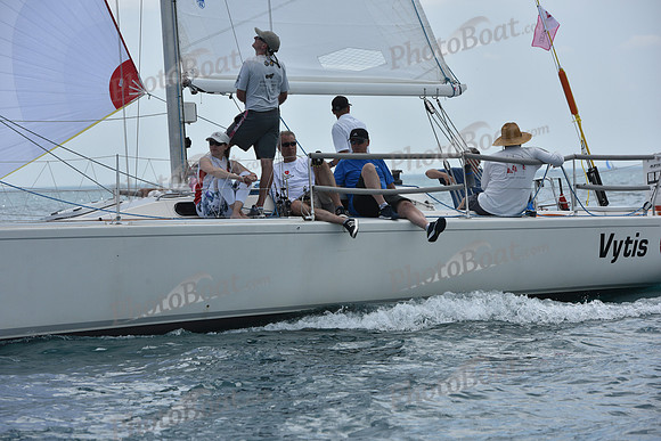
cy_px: 220
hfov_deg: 13.7
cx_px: 330
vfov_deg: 9.2
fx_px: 2755
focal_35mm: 150
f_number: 8
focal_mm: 150
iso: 250
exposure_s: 1/1250
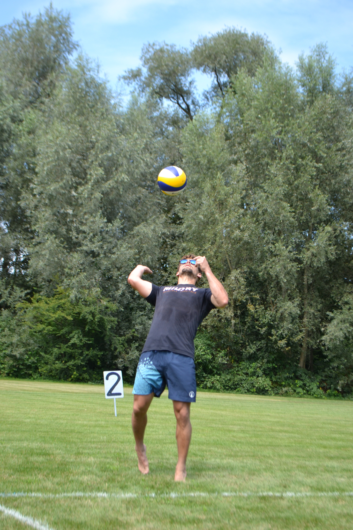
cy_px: 265
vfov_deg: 29.9
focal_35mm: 68
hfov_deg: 20.2
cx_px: 176
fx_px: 993
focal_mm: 45
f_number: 5.3
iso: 400
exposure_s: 1/640
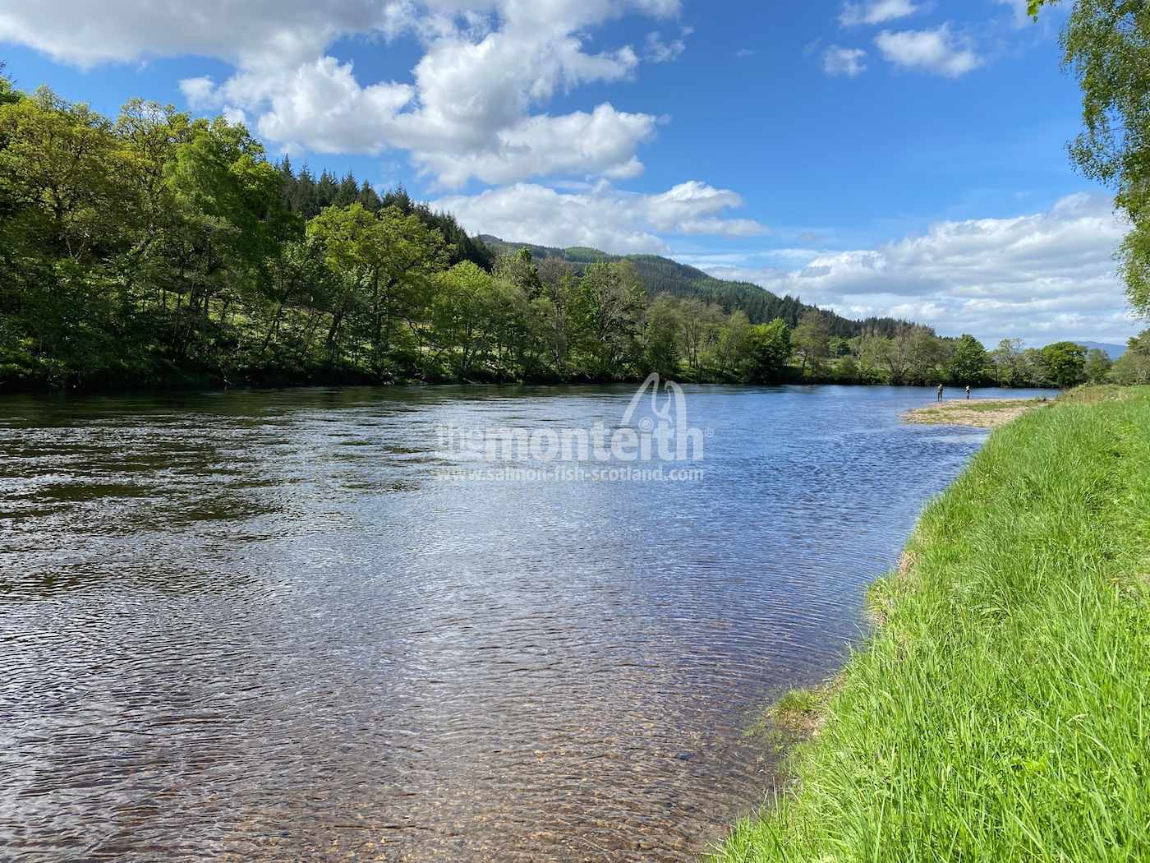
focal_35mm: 26
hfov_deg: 67.3
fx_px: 864
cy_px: 432
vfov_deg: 53.1
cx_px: 575
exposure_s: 1/2183
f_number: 1.8
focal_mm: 4.25
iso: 32
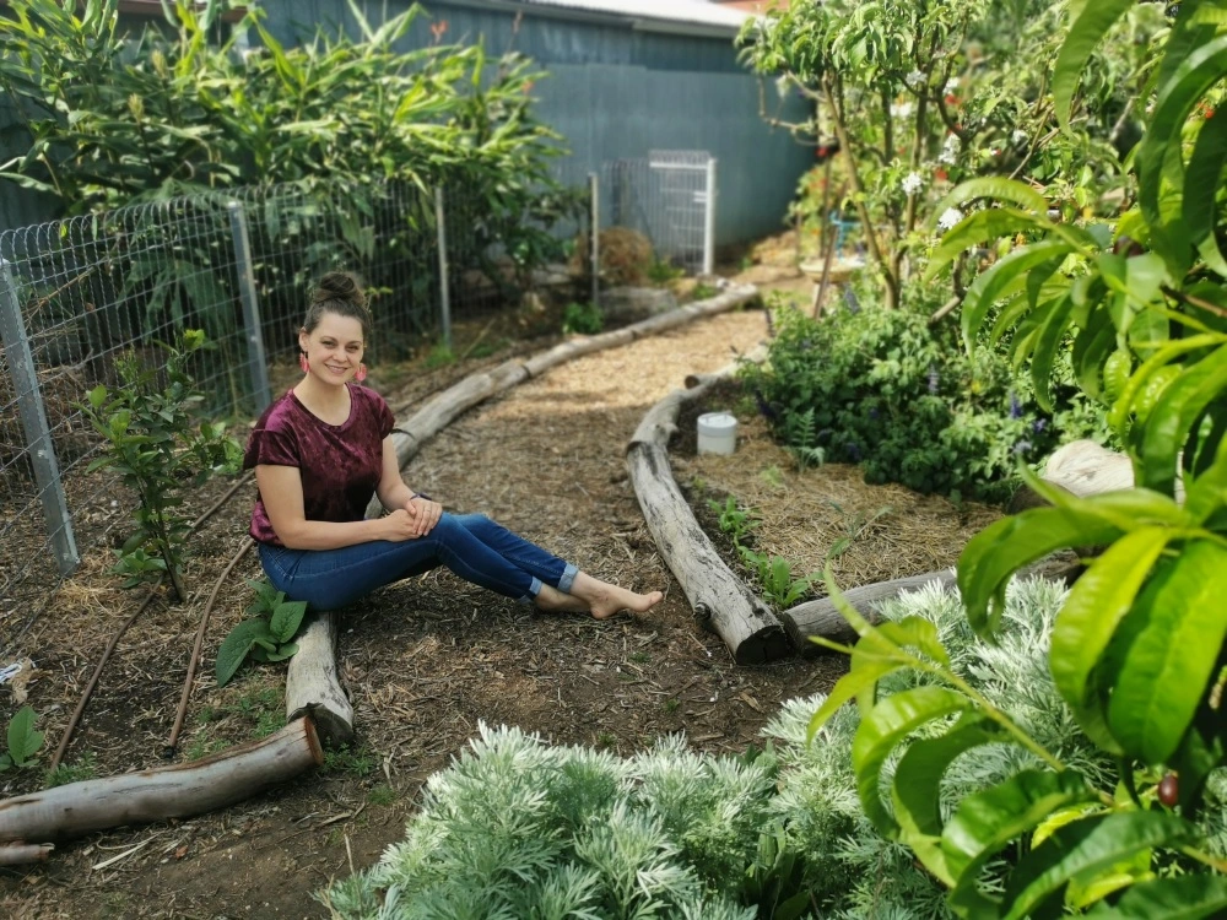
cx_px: 614
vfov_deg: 51.4
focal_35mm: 27
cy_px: 460
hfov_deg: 65.3
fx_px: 957
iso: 50
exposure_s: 1/1156
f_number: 1.8
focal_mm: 5.58
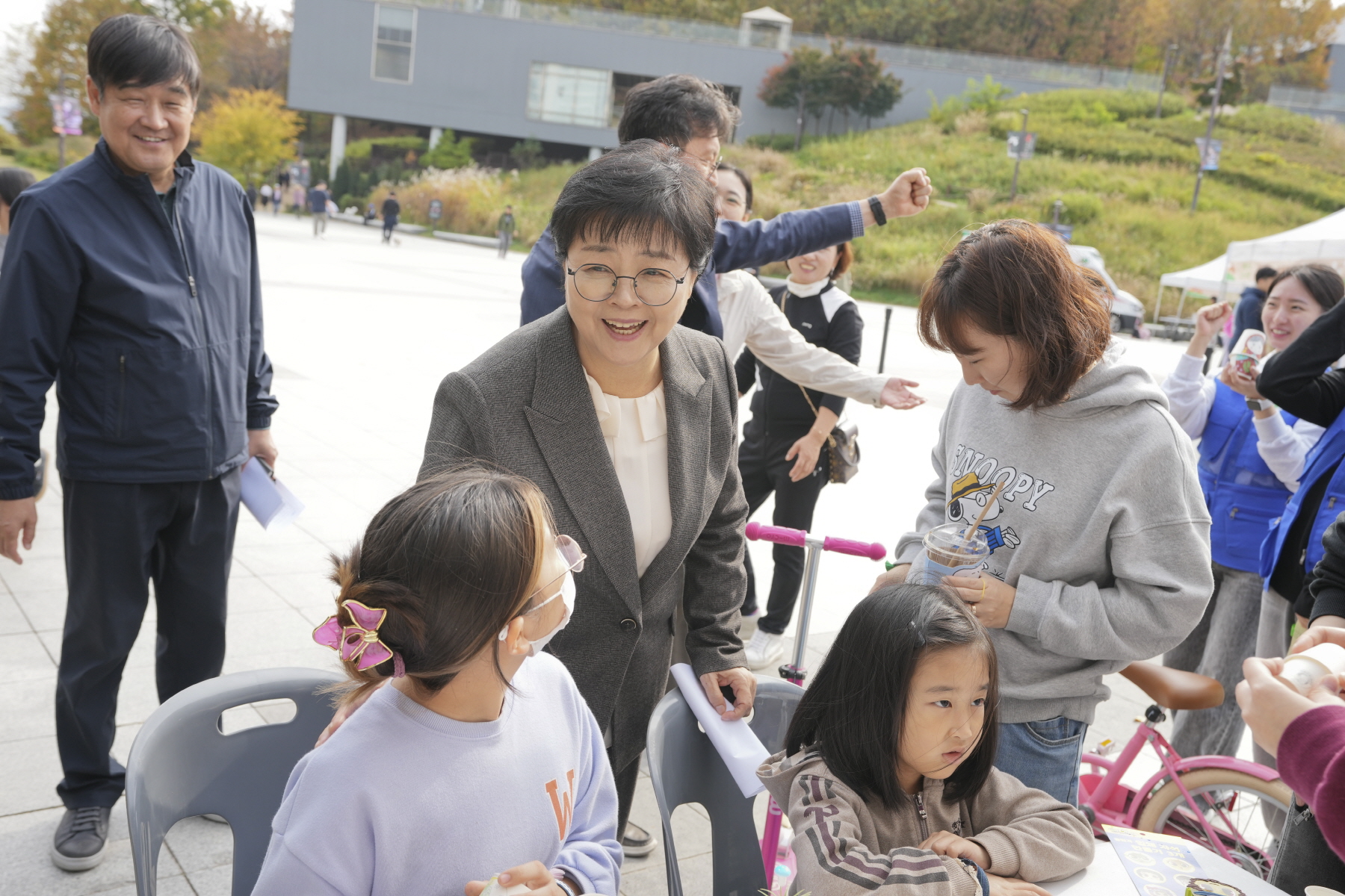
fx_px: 1308
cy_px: 448
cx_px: 672
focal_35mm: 35
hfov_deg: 54.4
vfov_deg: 37.9
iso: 320
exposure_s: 1/250
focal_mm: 35
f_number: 5.6
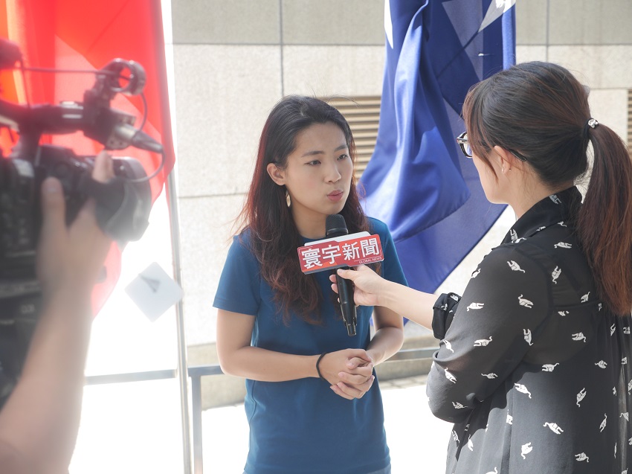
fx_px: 1278
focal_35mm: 70
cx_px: 316
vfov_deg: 21.0
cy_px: 237
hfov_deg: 27.8
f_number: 3.5
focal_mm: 35
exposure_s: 1/200
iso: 200
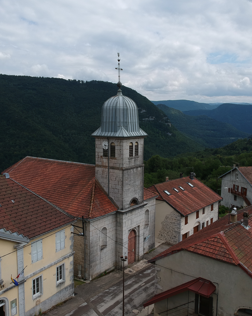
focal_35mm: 33
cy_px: 156
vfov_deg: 54.2
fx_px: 308
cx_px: 129
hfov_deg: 44.5
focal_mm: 4.49
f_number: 2.6
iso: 100
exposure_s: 1/1600
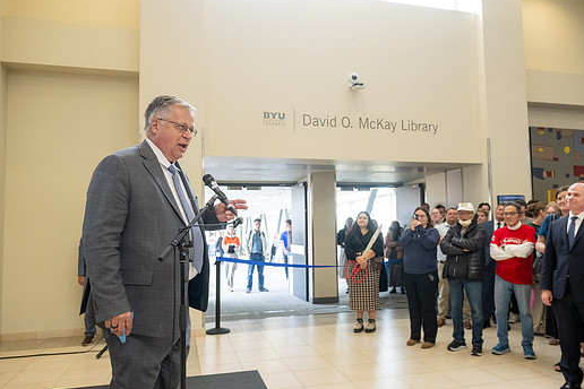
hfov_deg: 67.3
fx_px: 438
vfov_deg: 47.9
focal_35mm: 27
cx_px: 309
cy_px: 203
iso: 2500
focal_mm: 24
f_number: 4
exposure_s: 1/320
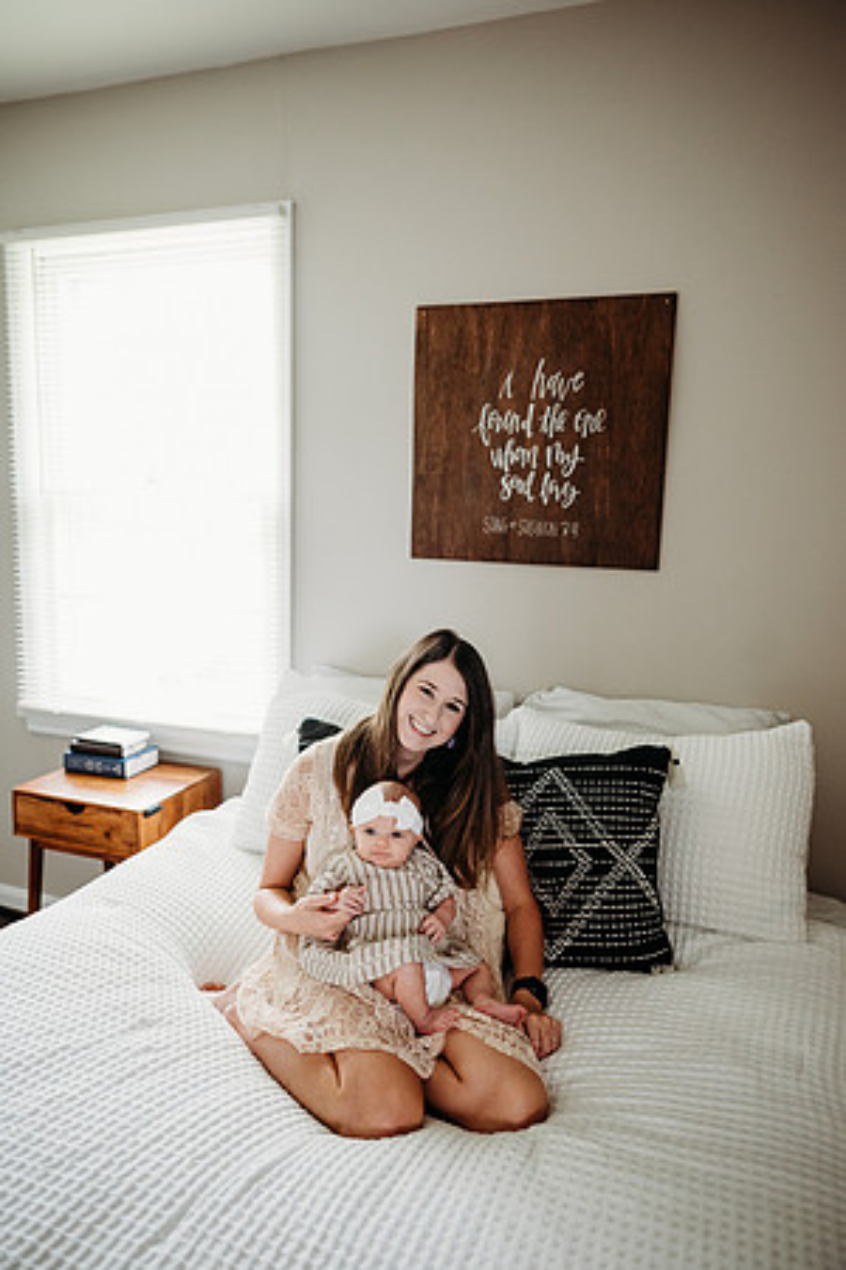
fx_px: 846
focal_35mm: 24
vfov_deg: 73.7
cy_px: 635
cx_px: 423
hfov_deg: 53.1
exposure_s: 1/200
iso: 1250
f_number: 2.5
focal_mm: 24
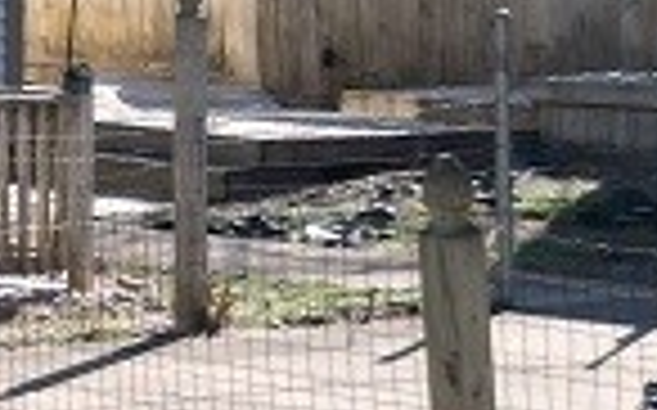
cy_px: 32
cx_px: -1300
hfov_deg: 9.4
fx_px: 3149
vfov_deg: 7.4
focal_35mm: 176
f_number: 1.7
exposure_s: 1/2000
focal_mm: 6.72
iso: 100
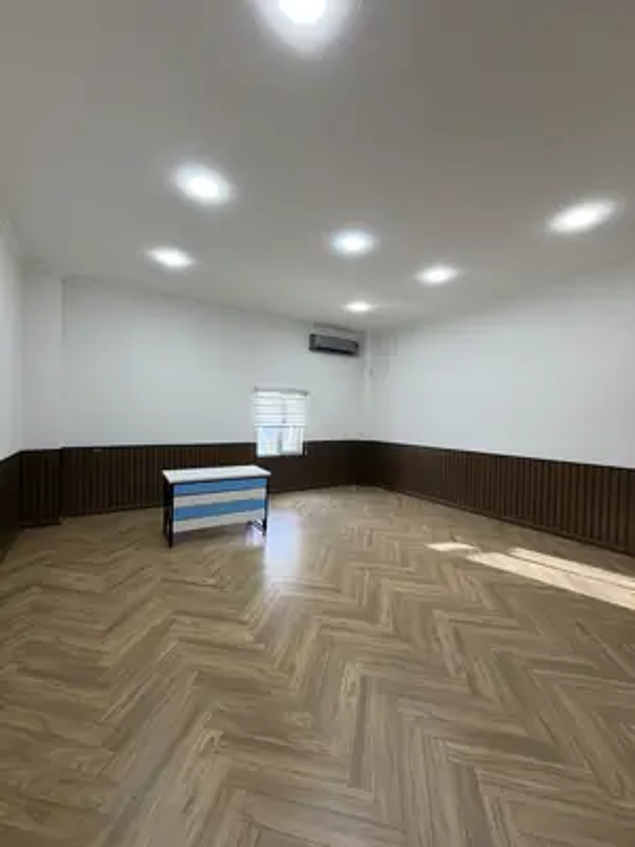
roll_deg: -0.8
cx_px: 318
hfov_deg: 85.7
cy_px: 424
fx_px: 342
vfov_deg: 102.1
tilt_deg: -1.1
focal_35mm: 14
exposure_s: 1/121
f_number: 2.2
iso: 160
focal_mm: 2.22
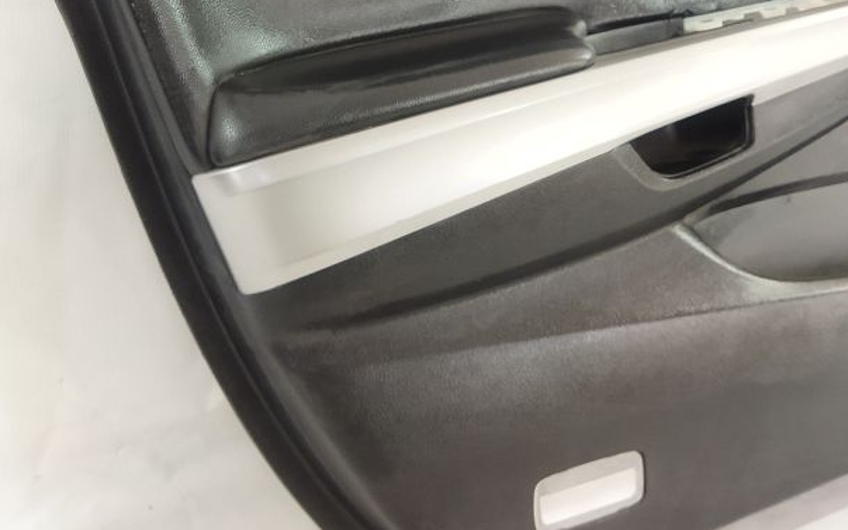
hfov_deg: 35.7
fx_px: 1317
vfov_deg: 22.0
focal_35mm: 57
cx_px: 447
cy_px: 20
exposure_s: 1/50
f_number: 1.79
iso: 211
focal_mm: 4.71
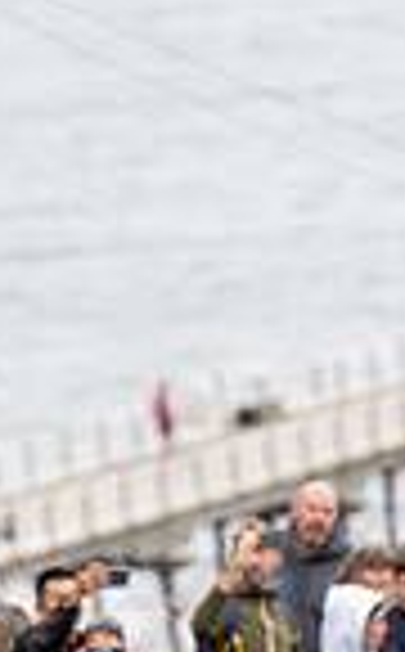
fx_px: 12477
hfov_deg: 1.9
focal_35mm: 703
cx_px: -234
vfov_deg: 3.0
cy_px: 843
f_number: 3.5
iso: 320
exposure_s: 1/1000
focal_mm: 157
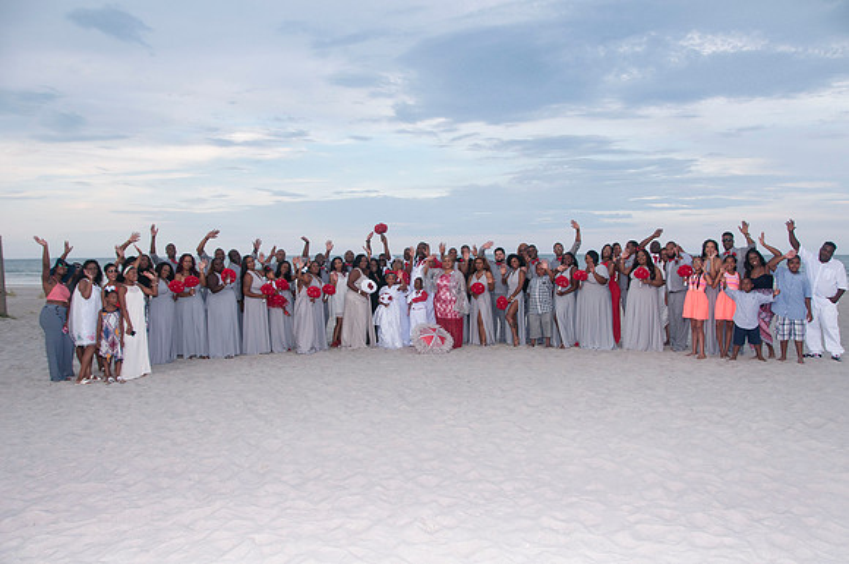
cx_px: 424
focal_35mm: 27
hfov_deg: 67.5
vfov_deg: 47.8
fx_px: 636
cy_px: 282
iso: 400
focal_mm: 18
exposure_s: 1/250
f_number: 5.6
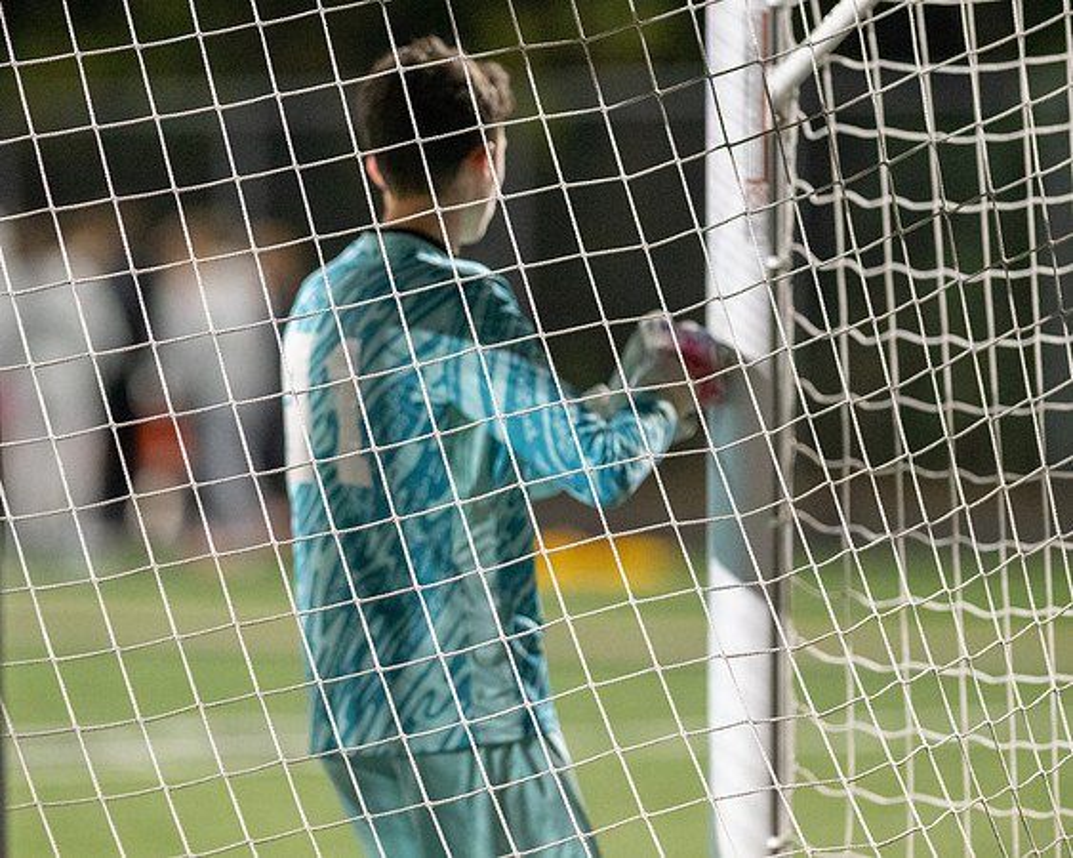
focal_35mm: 382
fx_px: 12123
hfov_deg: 5.1
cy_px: 373
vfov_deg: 4.1
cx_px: 448
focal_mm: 300
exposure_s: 1/640
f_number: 3.5
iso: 8000
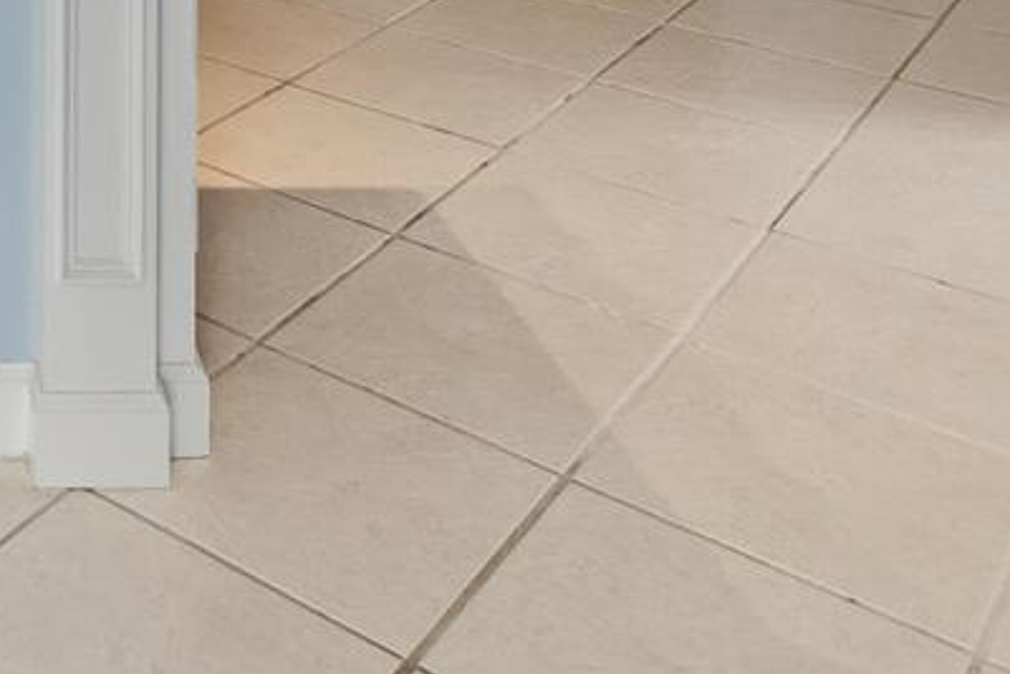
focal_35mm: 56
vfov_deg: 18.3
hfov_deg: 30.9
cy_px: -583
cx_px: -159
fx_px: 1572
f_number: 9
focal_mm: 14
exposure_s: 1/1.67
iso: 250
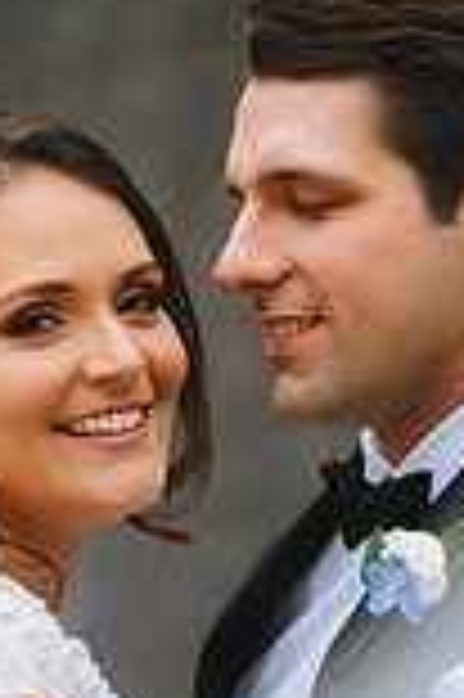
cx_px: 286
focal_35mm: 247
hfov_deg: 5.6
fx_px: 4786
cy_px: 693
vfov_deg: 8.3
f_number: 1.6
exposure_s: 1/125
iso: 250
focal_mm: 85
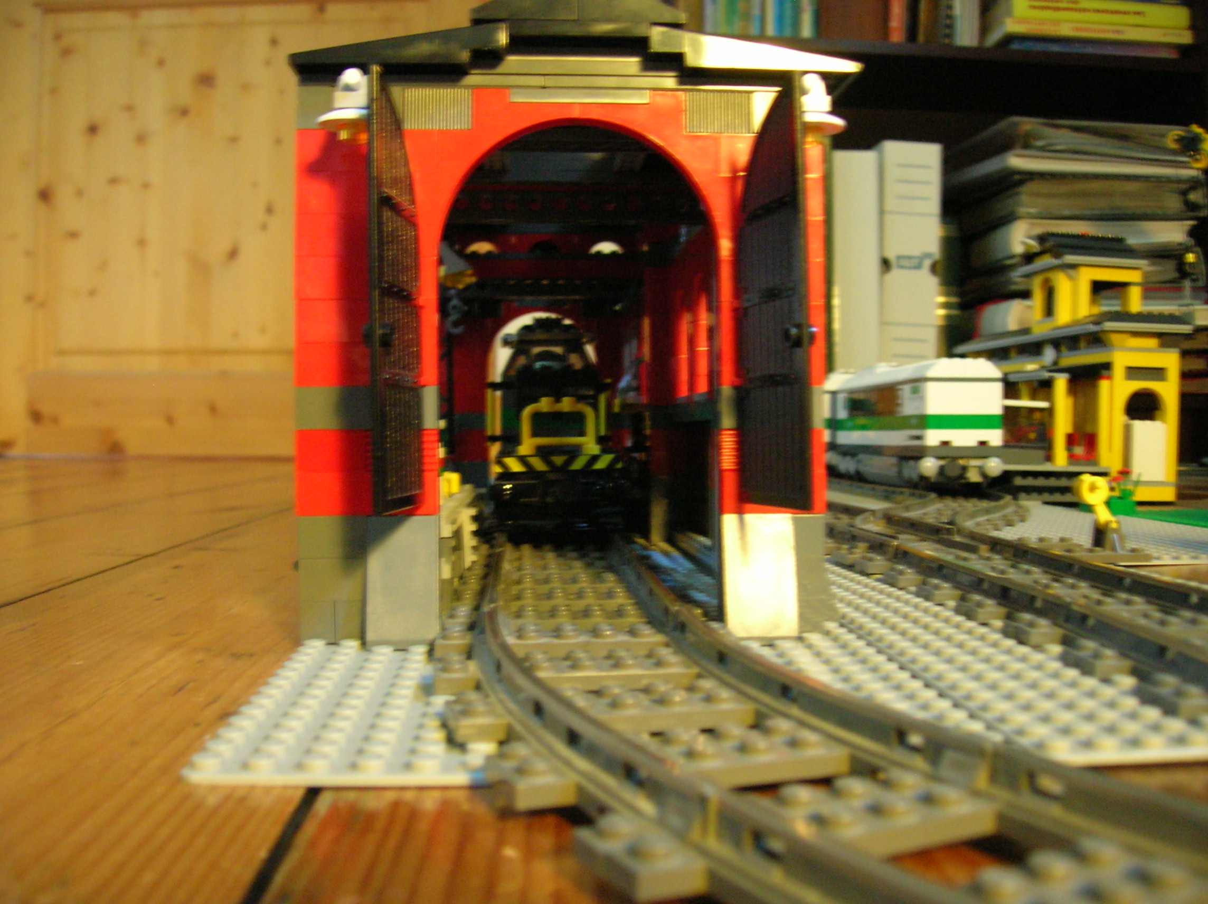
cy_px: 452
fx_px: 1186
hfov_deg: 54.0
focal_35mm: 34
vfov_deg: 41.7
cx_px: 604
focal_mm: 5.7
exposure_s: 1/4.4
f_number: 2.9
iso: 200
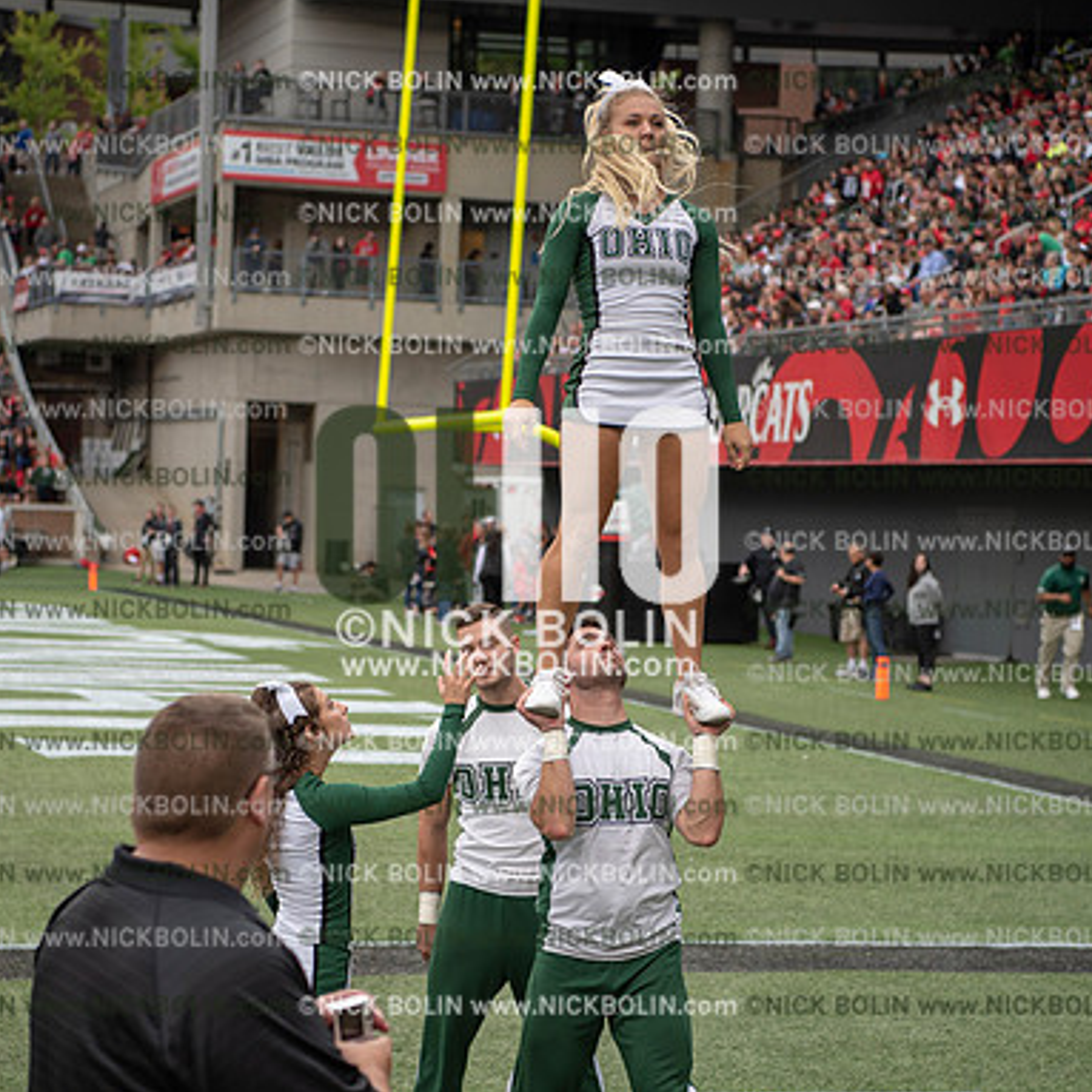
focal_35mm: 90
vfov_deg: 19.3
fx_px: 3212
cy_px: 543
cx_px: 516
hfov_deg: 19.3
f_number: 3.5
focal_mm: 70
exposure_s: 1/800
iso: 250
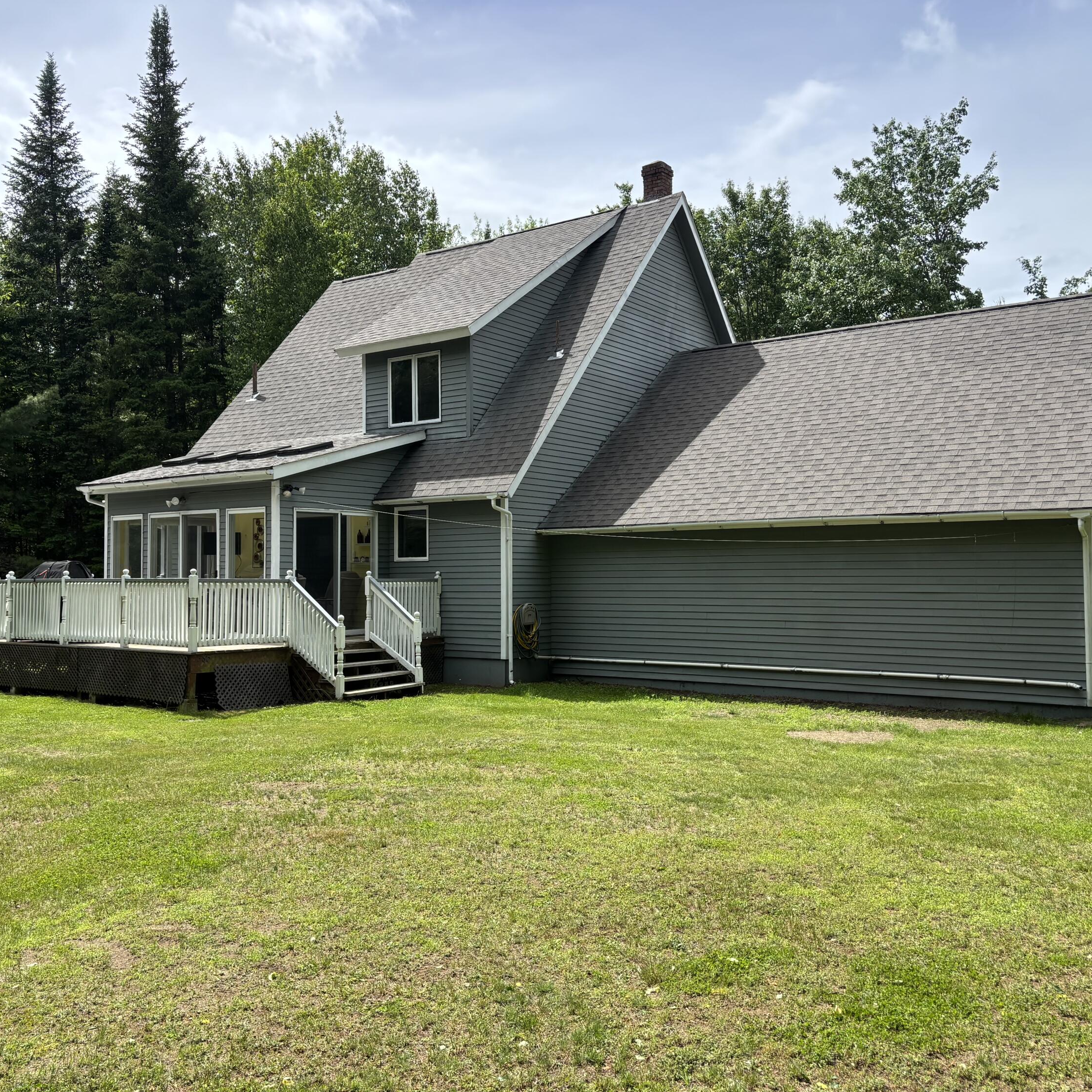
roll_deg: +0.0
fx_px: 1106
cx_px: 538
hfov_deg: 52.5
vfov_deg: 52.5
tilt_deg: +1.8
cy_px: 550
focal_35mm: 31
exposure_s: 1/2242
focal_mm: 5.96
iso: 50
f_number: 1.6
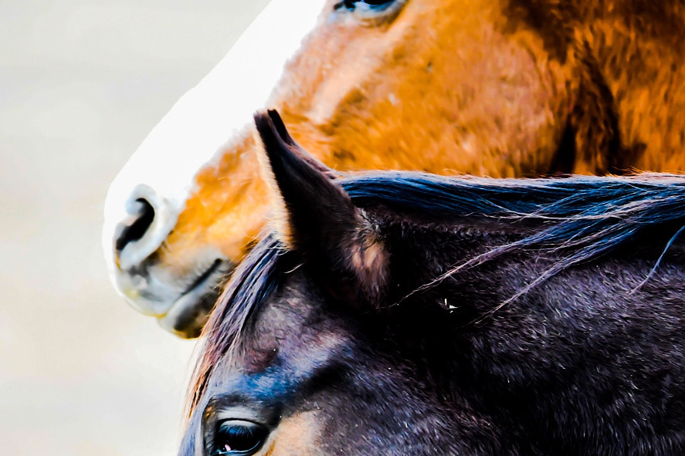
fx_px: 23665
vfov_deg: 1.1
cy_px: 307
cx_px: 575
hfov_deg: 1.7
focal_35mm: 1244
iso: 1600
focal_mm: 460
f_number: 6.3
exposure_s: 1/640
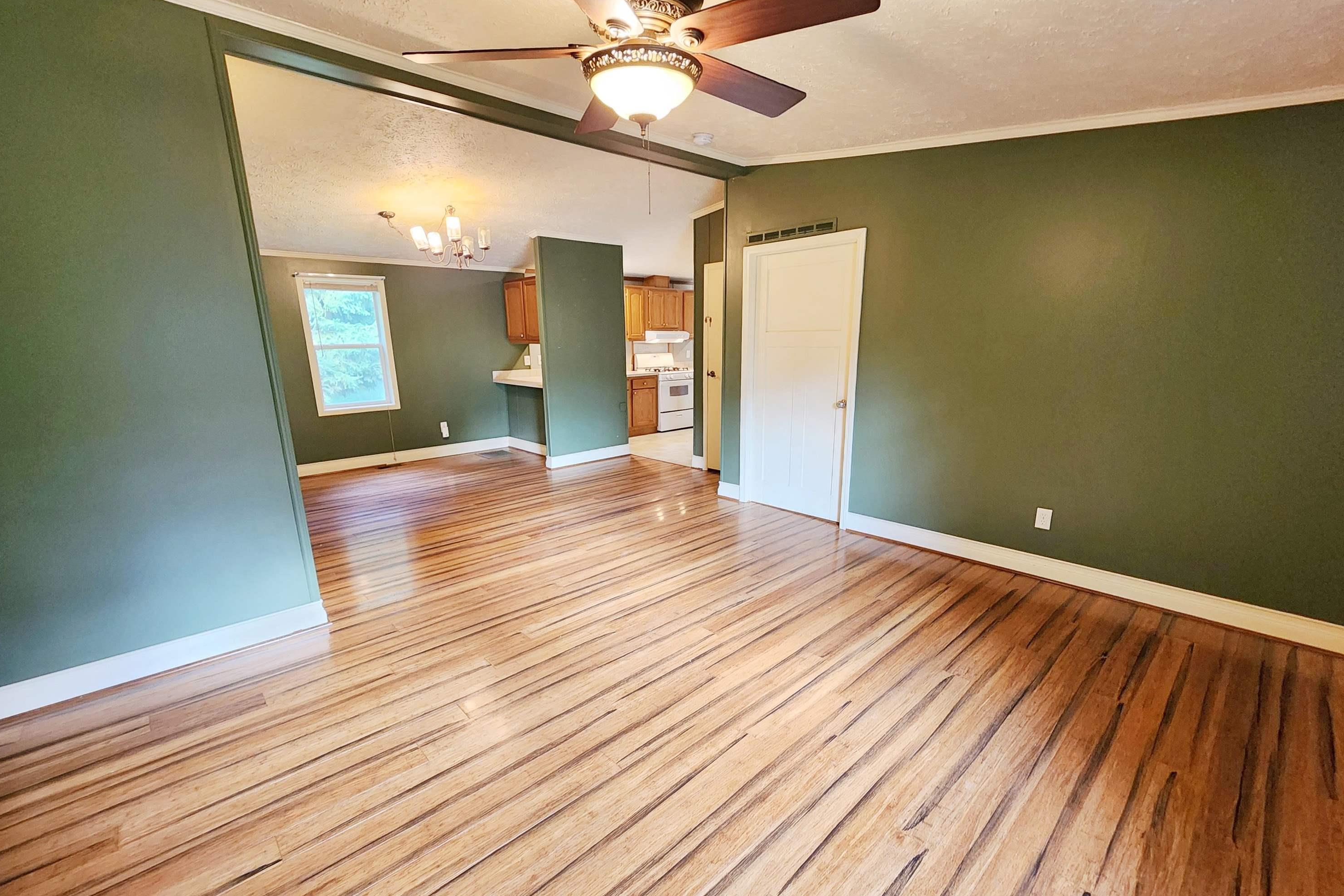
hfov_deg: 104.3
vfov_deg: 81.0
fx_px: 523
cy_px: 491
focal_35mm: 14
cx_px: 671
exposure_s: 1/30
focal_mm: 2.2
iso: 320
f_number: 2.2
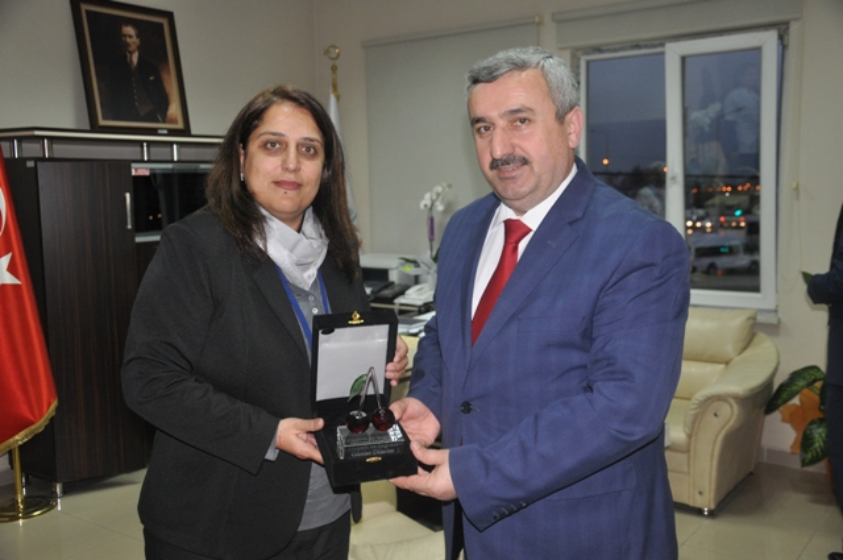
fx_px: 877
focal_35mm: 38
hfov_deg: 51.3
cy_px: 280
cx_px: 422
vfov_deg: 35.4
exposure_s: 1/60
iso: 800
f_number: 4
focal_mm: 25
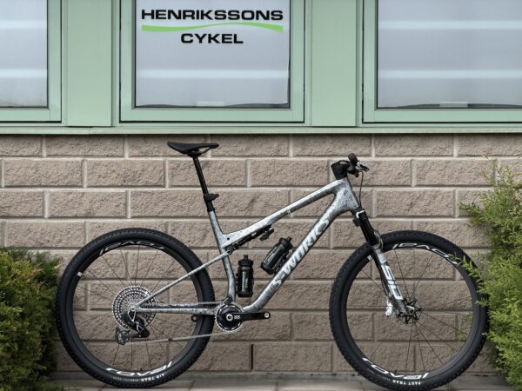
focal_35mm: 100
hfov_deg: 19.6
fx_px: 1508
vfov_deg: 14.8
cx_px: 261
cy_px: 196
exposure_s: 1/625
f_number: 2.8
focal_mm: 16.89
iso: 50
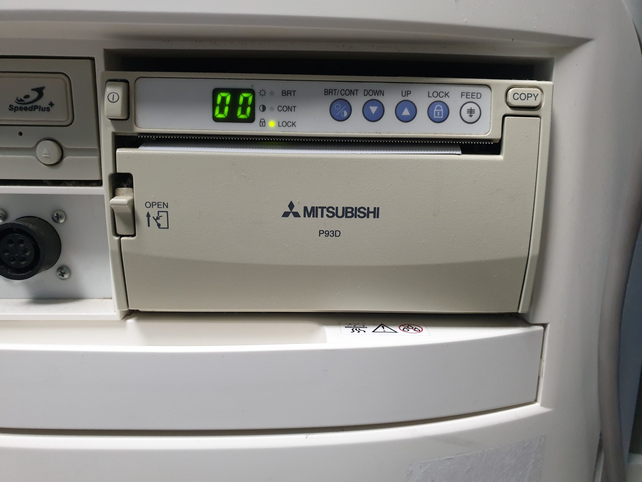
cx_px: 321
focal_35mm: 26
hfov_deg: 67.3
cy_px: 241
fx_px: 482
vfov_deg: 53.1
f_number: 2.4
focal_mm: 4.3
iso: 250
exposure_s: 1/50
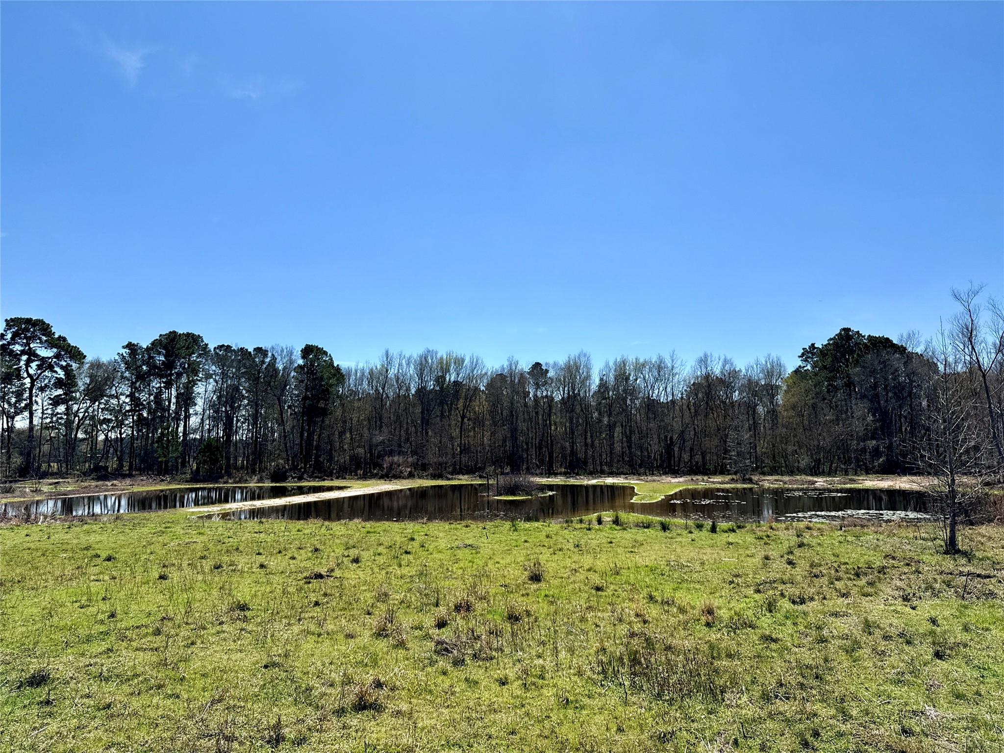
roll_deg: +0.9
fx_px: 696
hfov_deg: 71.6
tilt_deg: +7.0
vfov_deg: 56.8
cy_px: 376
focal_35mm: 24
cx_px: 502
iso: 80
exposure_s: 1/8130
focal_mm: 6.76
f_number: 1.78
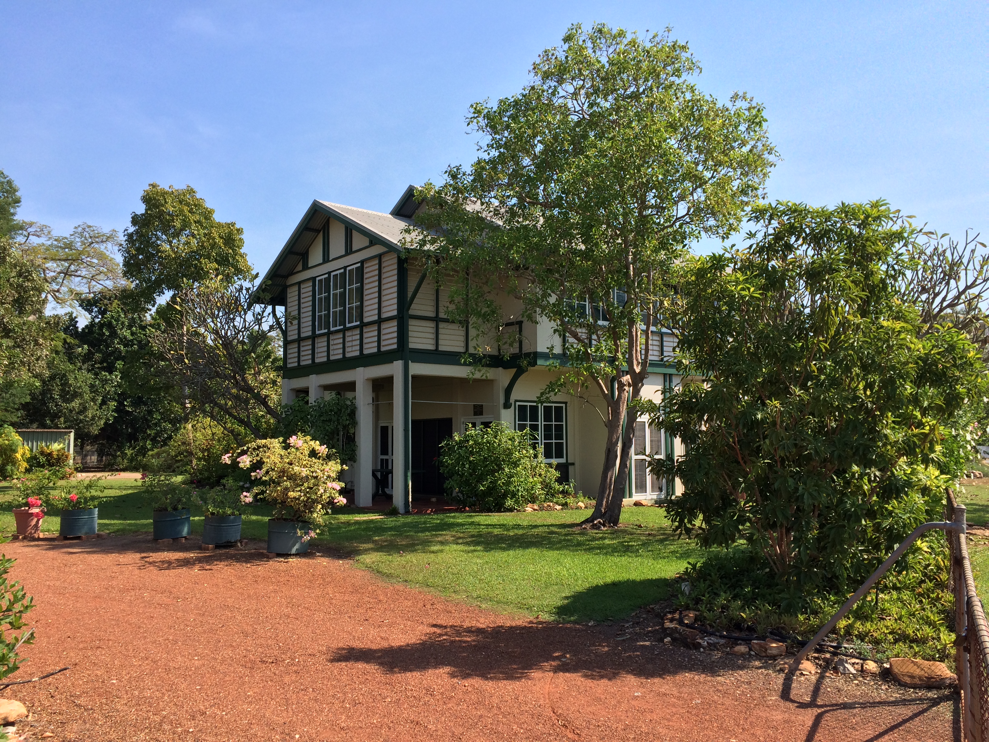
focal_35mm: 29
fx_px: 829
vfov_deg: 48.2
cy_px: 371
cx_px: 494
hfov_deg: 61.7
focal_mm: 4.15
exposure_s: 1/1520
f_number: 2.2
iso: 32
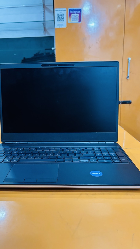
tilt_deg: -12.6
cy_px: 127
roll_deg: +1.2
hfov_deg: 40.0
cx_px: 58
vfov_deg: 66.1
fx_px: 191
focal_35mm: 29
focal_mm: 5.96
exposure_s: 1/50
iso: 320
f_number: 1.6
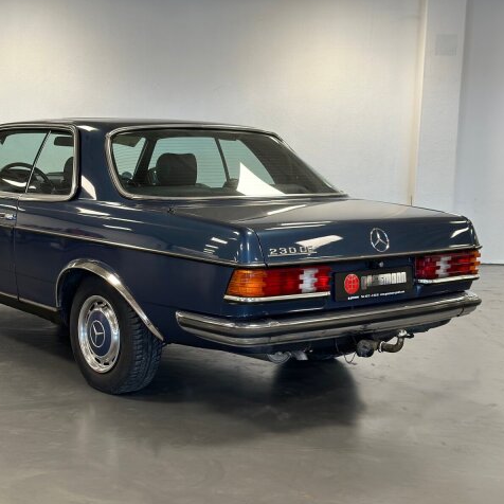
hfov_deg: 29.8
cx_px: 169
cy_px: 251
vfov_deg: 30.0
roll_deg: -1.2
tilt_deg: -7.3
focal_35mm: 57
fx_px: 939
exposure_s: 1/100
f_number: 1.78
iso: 160
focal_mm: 6.86
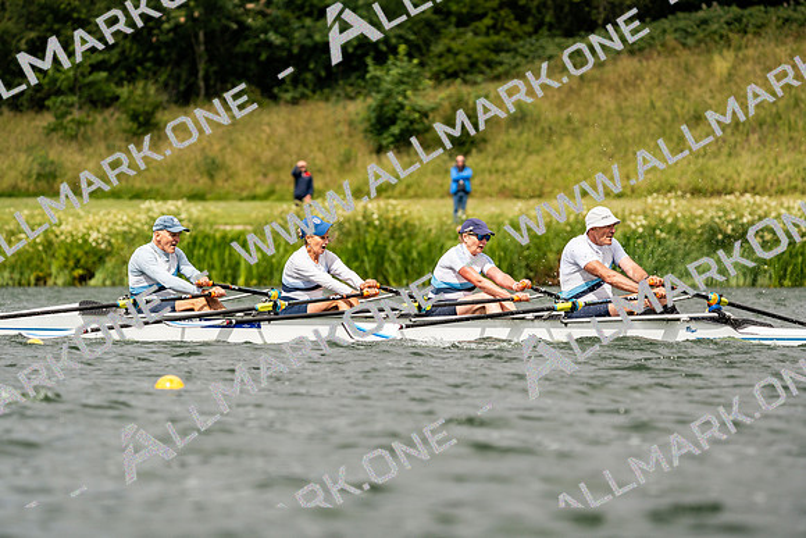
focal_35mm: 312
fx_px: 6987
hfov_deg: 6.6
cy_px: 269
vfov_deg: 4.4
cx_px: 403
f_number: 6.3
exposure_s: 1/2000
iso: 250
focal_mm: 312
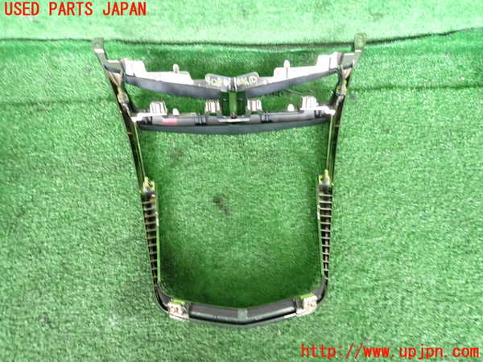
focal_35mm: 25
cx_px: 242
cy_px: 181
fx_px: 349
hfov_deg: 69.4
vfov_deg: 54.9
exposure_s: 1/30
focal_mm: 4.5
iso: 320
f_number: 2
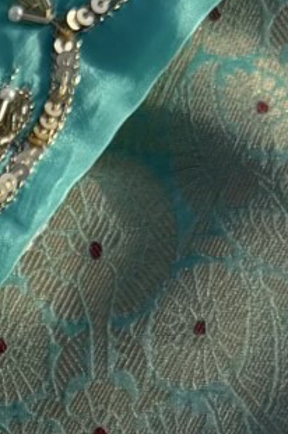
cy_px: 719
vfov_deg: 11.3
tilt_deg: -80.2
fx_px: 2068
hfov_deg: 7.6
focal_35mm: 172
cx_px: -323
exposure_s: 1/3021
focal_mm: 6.76
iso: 80
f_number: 1.78
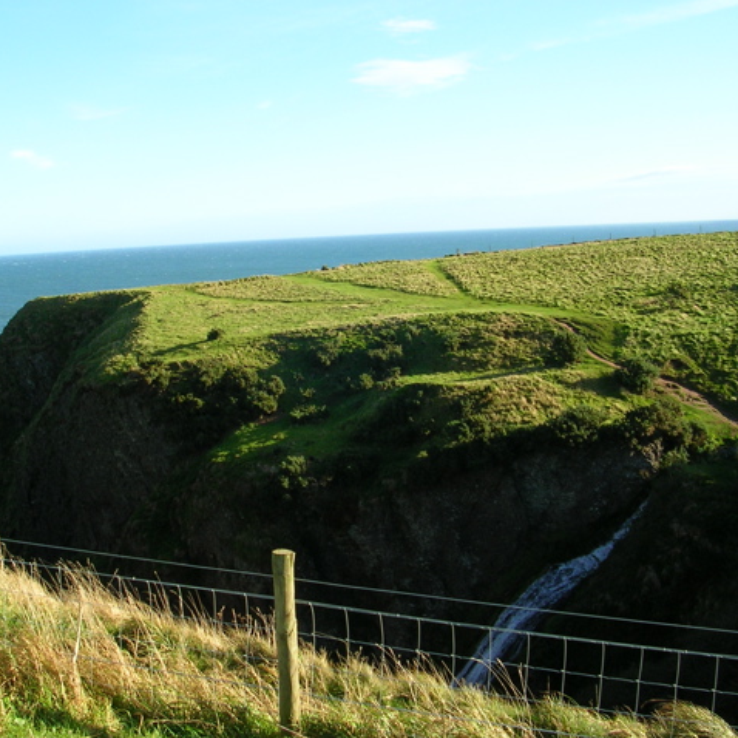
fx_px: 1085
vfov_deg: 37.6
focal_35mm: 45
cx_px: 318
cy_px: 369
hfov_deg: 37.5
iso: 50
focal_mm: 5.8
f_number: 5.6
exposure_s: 1/122
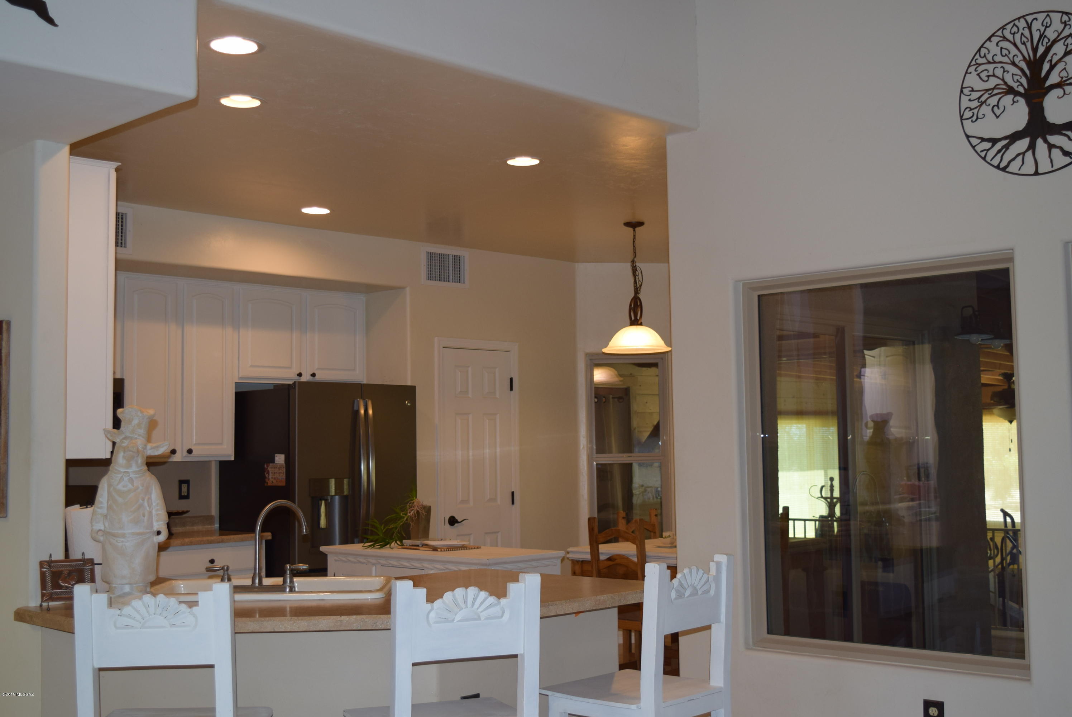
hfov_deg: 44.9
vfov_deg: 30.9
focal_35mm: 44
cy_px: 358
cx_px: 536
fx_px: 1296
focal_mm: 29
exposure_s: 1/60
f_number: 4.2
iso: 400
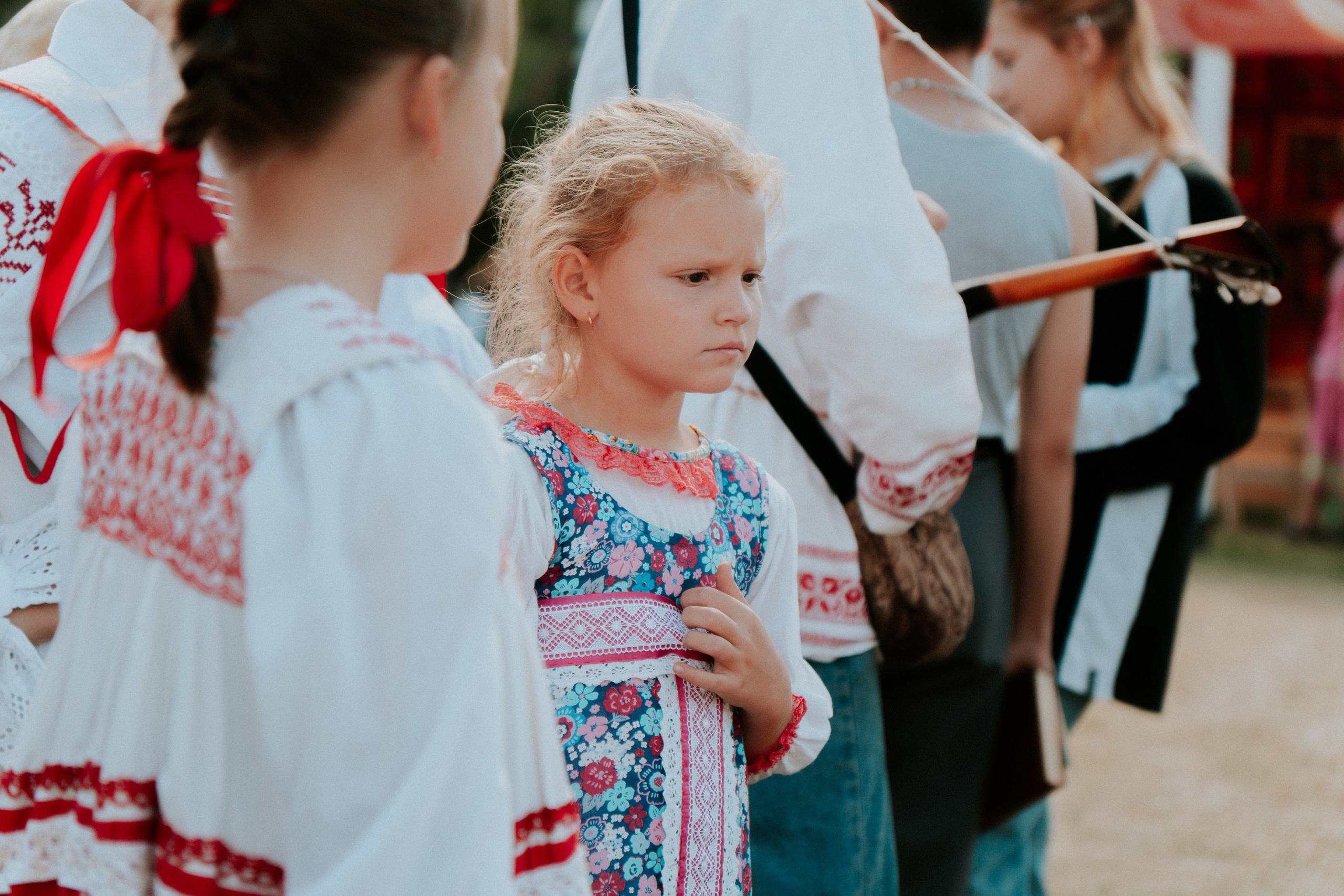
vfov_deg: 13.6
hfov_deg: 20.3
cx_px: 672
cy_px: 448
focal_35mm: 101
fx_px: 3756
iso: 100
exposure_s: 1/1000
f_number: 2.8
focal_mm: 66
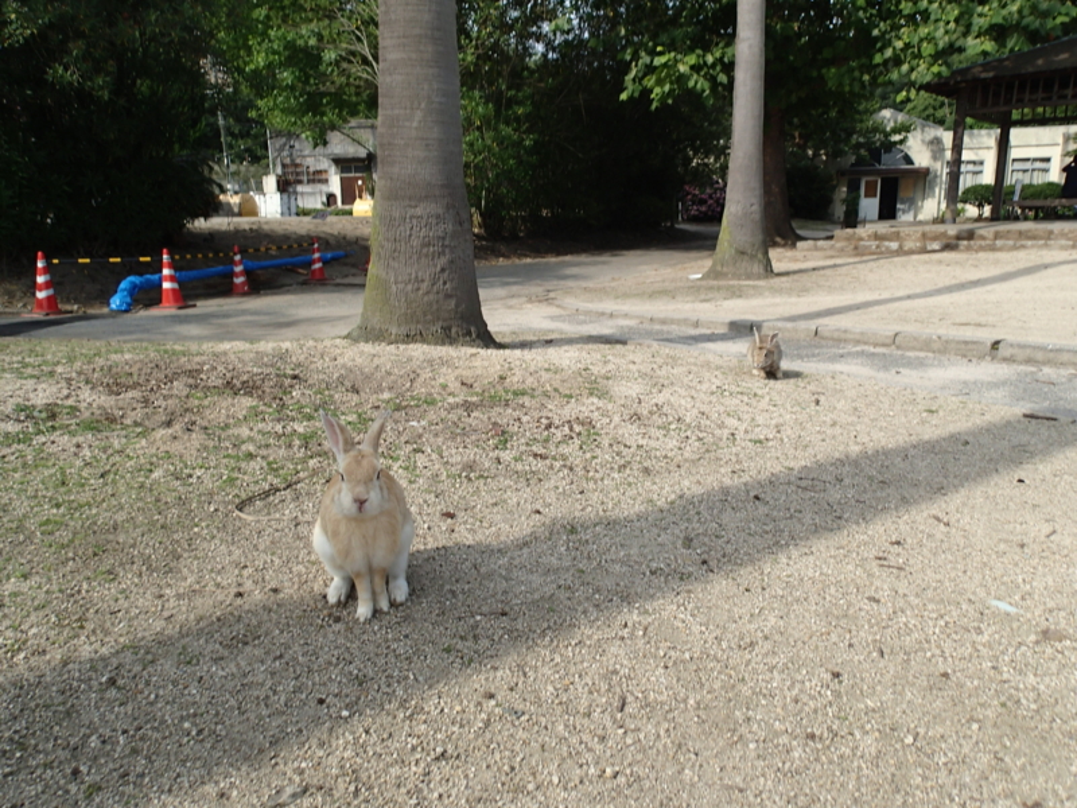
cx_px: 538
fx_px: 778
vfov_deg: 54.9
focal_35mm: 25
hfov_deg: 69.4
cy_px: 404
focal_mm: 4.5
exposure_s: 1/125
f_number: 8
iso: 100
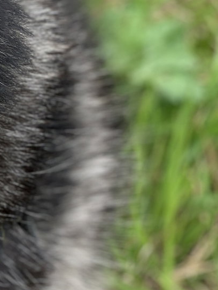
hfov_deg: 7.1
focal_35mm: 204
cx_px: -183
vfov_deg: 9.7
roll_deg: -2.7
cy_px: 47
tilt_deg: -33.5
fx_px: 1713
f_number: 2.4
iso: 16
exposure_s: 1/246
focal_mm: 6
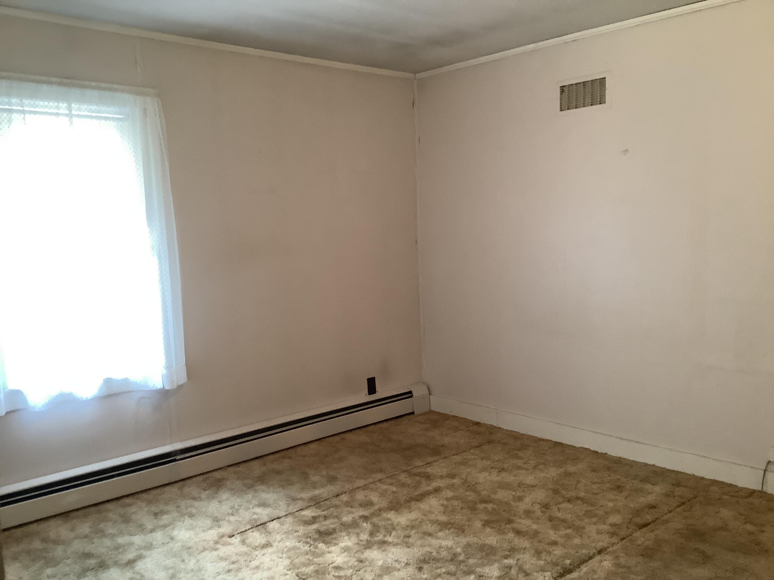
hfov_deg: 58.4
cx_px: 387
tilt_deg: -6.9
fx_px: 693
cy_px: 290
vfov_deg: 45.4
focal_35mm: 31
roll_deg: +1.3
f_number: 2.4
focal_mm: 3.3
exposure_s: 1/60
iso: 250
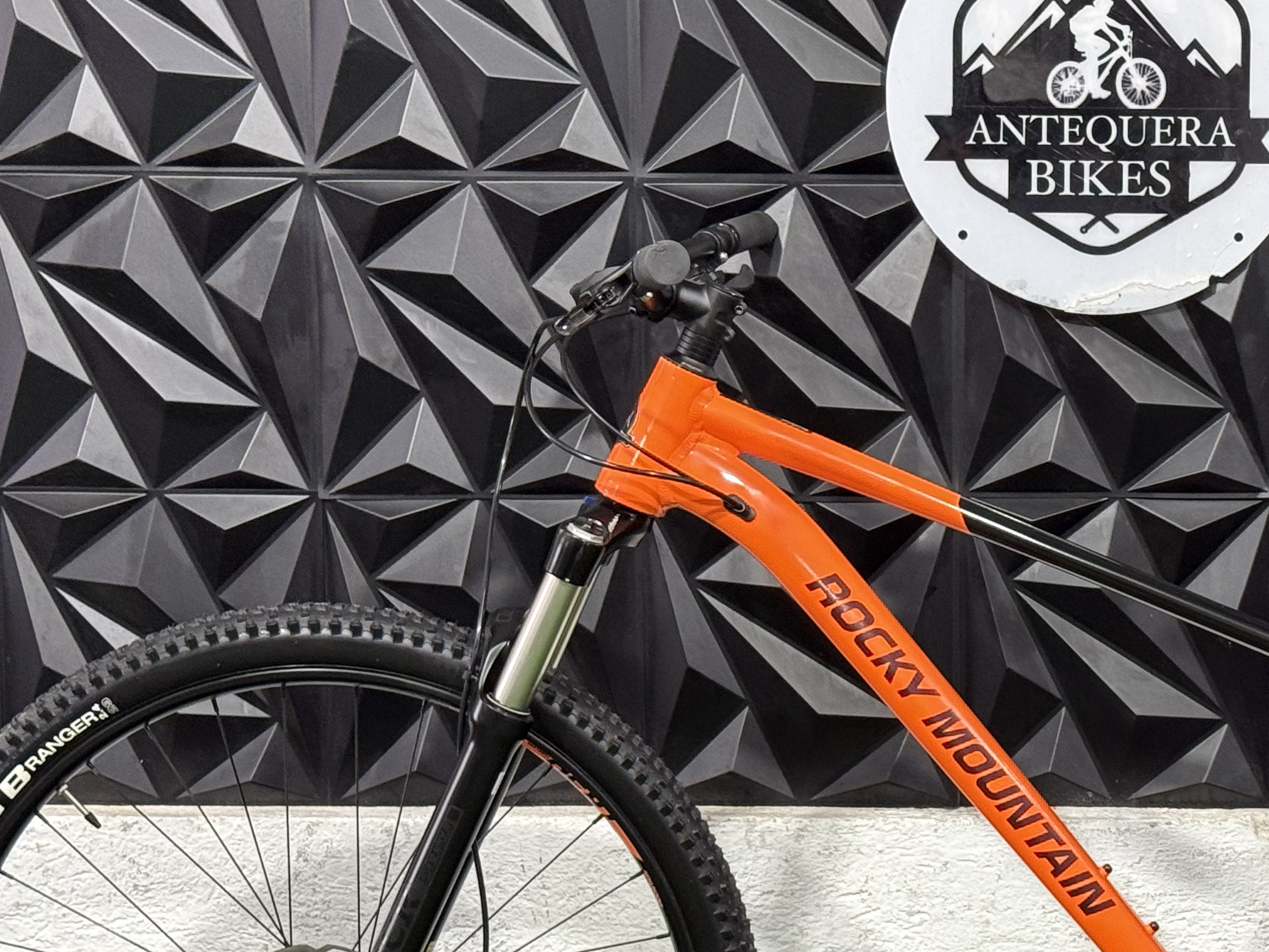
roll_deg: -0.2
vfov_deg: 15.7
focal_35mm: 94
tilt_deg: -6.9
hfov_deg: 20.6
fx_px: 3446
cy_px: 597
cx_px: 1045
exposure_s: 1/60
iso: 200
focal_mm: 6.76
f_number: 1.78
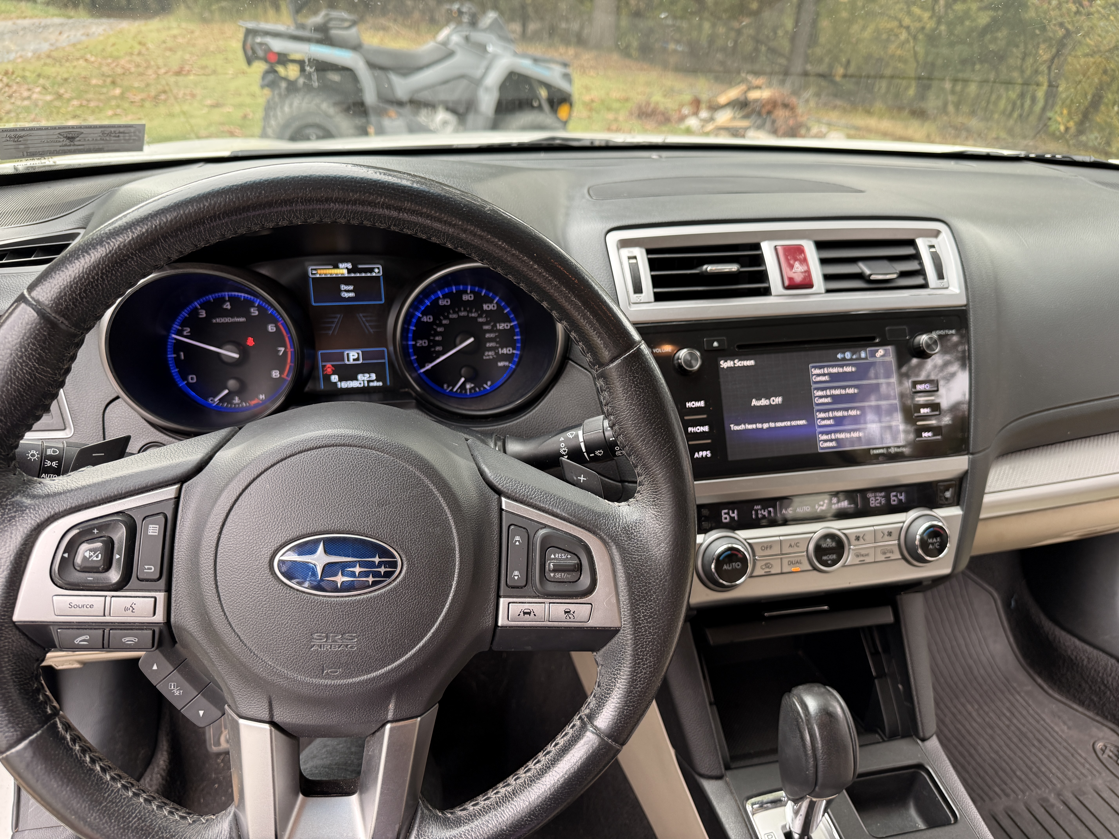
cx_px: 560
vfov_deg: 56.8
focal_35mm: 24
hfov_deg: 71.6
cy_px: 420
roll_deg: -5.0
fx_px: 776
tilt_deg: -32.7
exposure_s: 1/121
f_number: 1.78
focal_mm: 6.76
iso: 125
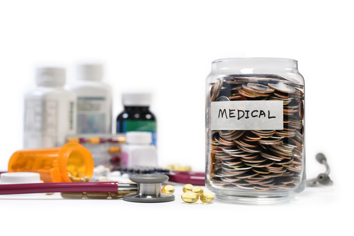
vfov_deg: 23.4
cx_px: 157
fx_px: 570
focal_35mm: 58
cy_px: 99
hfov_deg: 34.4
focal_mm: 50
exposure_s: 1/80
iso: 100
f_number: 5.6
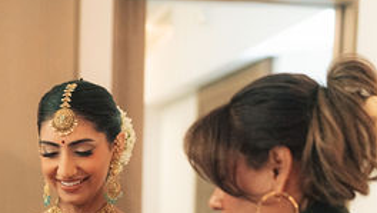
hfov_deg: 22.1
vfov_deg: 12.3
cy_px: 295
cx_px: 61
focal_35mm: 95
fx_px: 950
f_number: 1.4
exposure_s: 1/160
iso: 1600
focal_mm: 35
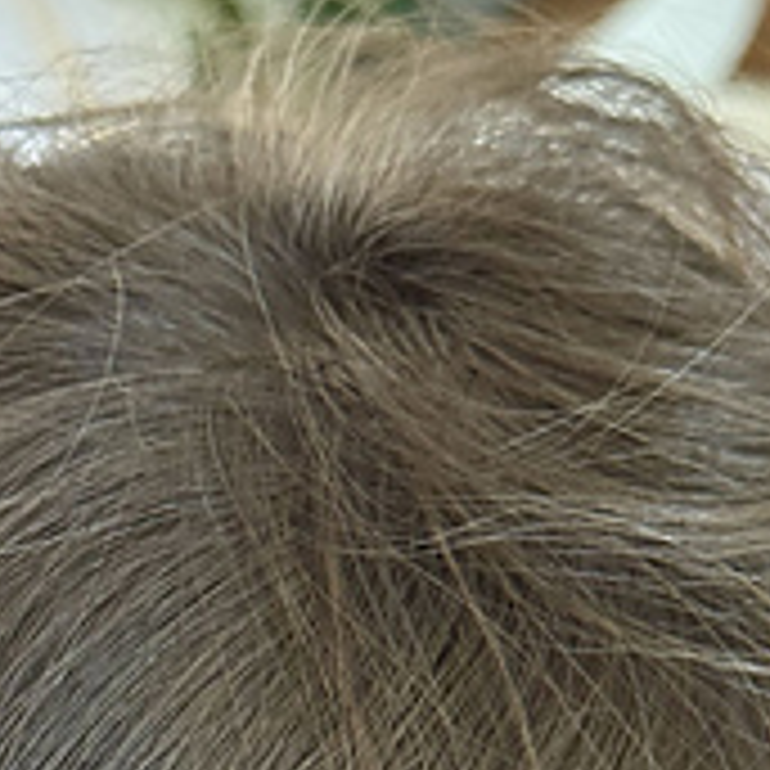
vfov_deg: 13.7
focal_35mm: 124
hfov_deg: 14.0
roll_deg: +33.0
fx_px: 3121
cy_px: 932
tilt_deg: -39.7
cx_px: 196
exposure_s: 1/40
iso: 320
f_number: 1.78
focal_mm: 6.76
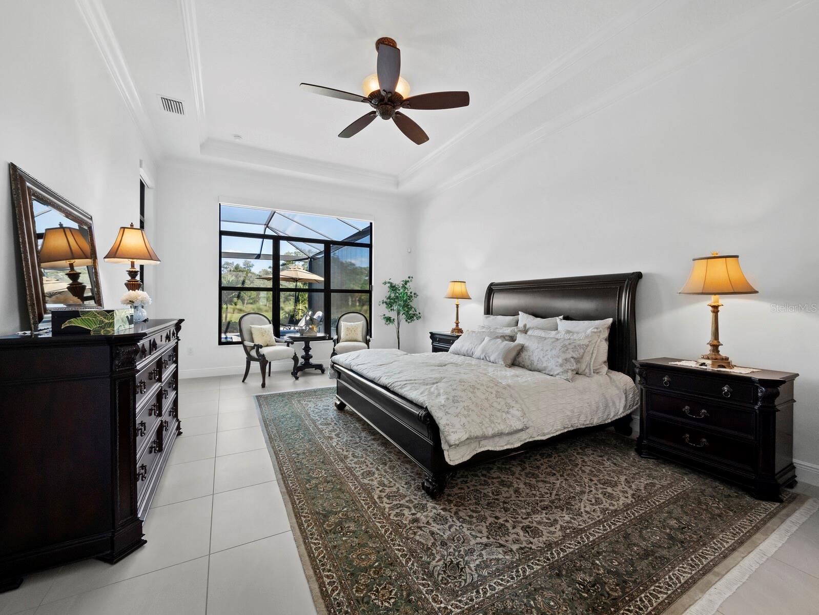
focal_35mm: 14
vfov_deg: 85.7
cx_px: 410
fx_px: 331
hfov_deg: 102.0
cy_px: 308
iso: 1250
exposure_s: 1/10
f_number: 9
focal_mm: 7
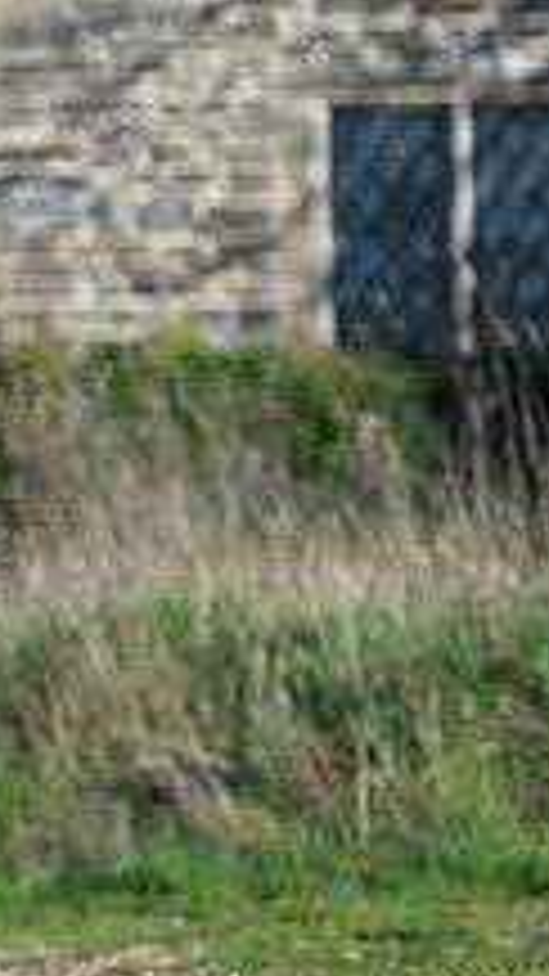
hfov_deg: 2.8
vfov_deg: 5.0
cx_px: -594
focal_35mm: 434
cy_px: 573
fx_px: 11236
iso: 140
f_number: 3.5
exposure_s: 1/1250
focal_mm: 155
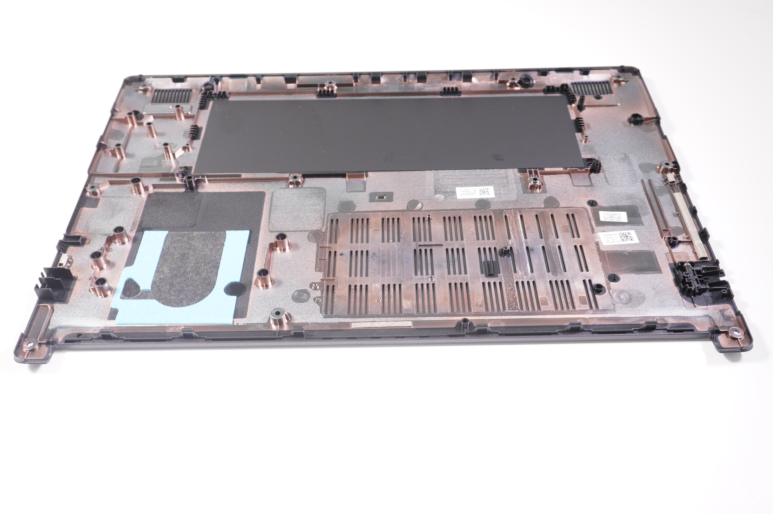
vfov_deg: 38.3
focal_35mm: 34
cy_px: 257
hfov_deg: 55.1
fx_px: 740
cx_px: 386
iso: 640
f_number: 5.6
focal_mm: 23
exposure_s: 1/100
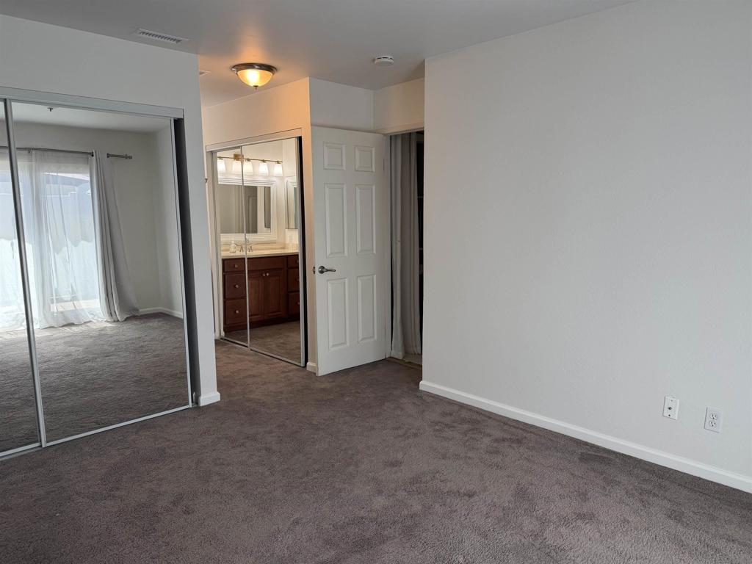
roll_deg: +0.7
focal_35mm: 24
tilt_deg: -8.2
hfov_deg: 71.6
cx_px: 376
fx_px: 521
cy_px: 282
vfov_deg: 56.8
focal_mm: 6.76
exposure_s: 1/182
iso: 100
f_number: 1.78
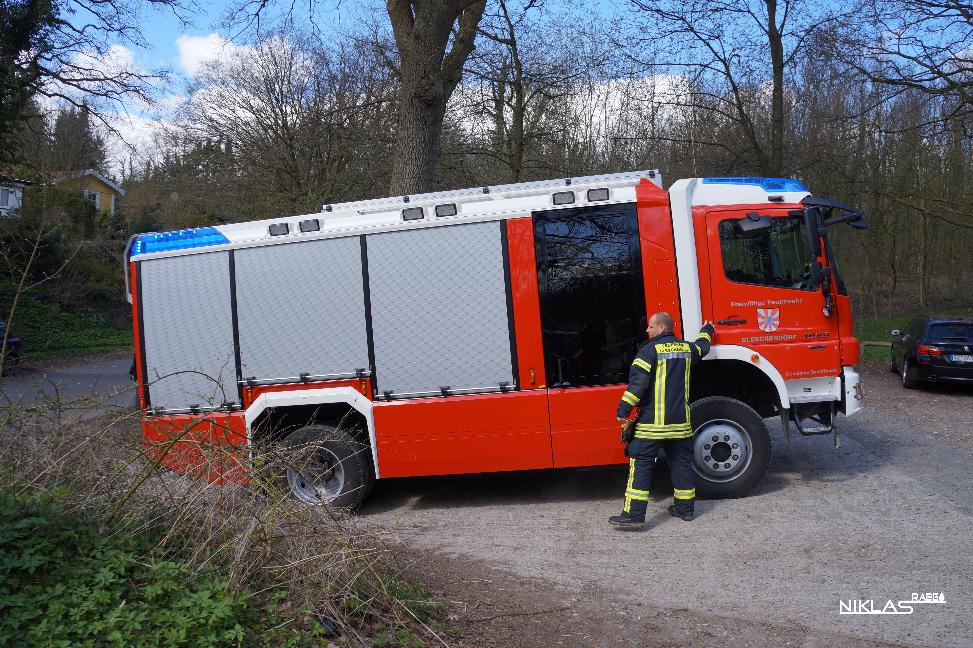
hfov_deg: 67.4
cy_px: 324
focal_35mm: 27
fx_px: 729
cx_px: 486
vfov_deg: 47.9
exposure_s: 1/320
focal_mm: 18
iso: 100
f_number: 4.5
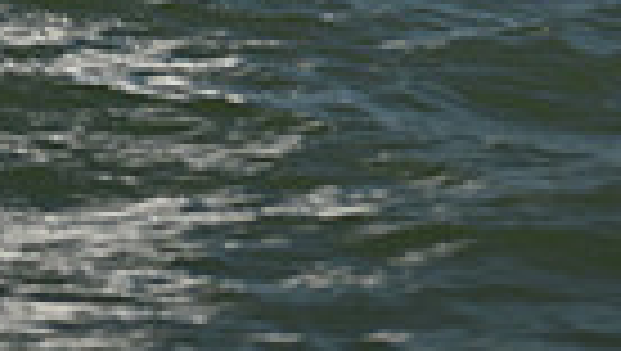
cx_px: 124
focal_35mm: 308
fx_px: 5078
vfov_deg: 3.8
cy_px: -886
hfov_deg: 7.0
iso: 250
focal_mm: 70
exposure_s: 1/1250
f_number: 3.2
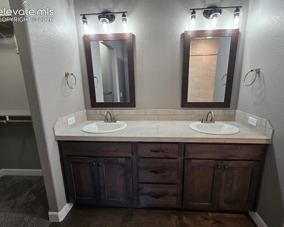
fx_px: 118
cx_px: 151
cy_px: 112
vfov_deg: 88.0
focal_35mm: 14
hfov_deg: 100.6
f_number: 2.2
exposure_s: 1/60
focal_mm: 2.2
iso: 160
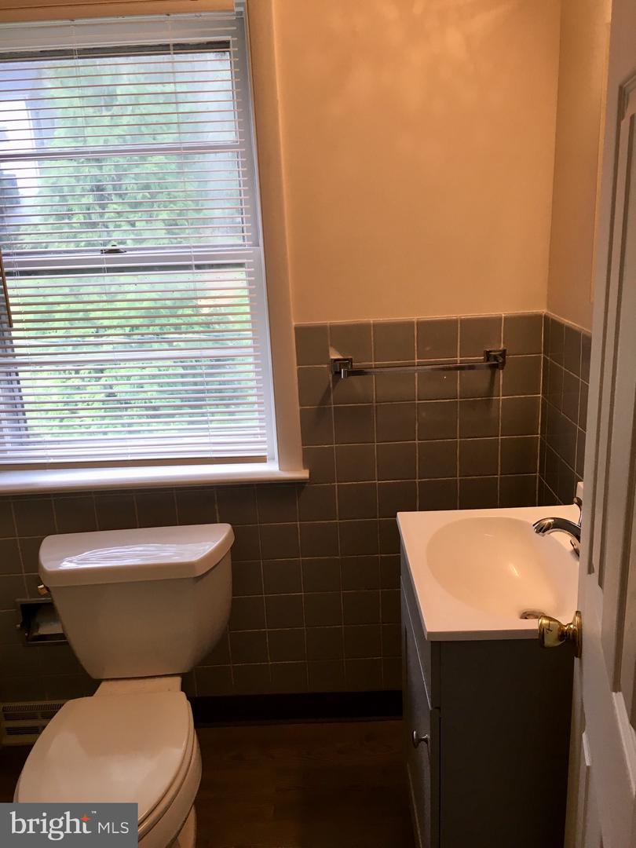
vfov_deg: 61.7
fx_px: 710
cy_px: 424
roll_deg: +2.0
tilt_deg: -16.7
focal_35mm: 29
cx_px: 318
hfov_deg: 48.2
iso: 25
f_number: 2.2
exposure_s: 1/40
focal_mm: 4.15
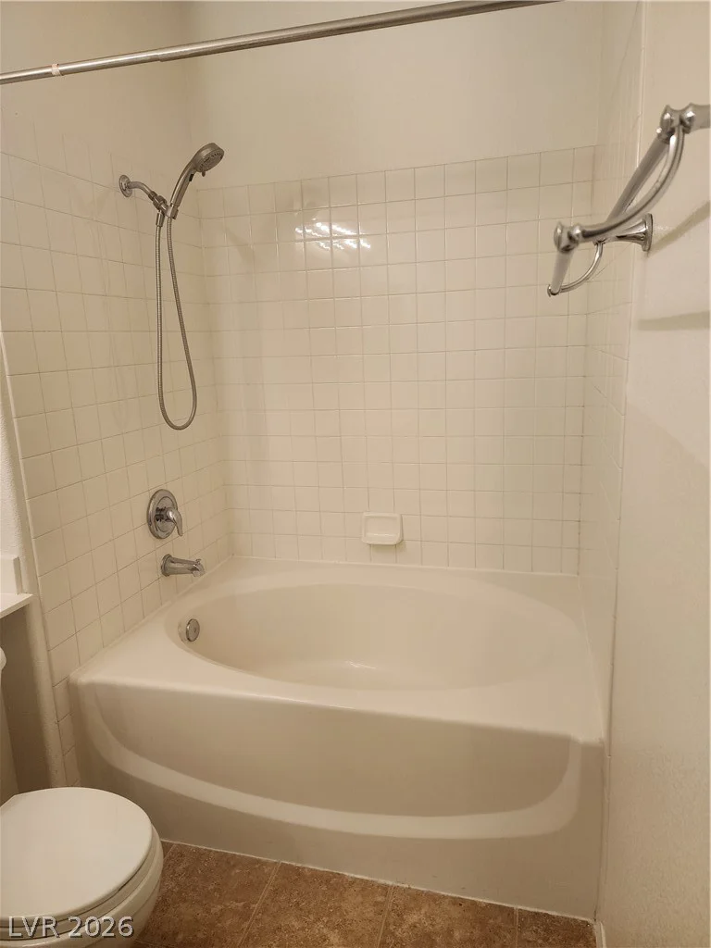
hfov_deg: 58.9
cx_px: 356
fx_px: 630
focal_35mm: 23
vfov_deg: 73.9
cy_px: 474
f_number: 1.8
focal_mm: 6.4
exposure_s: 1/180
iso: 160
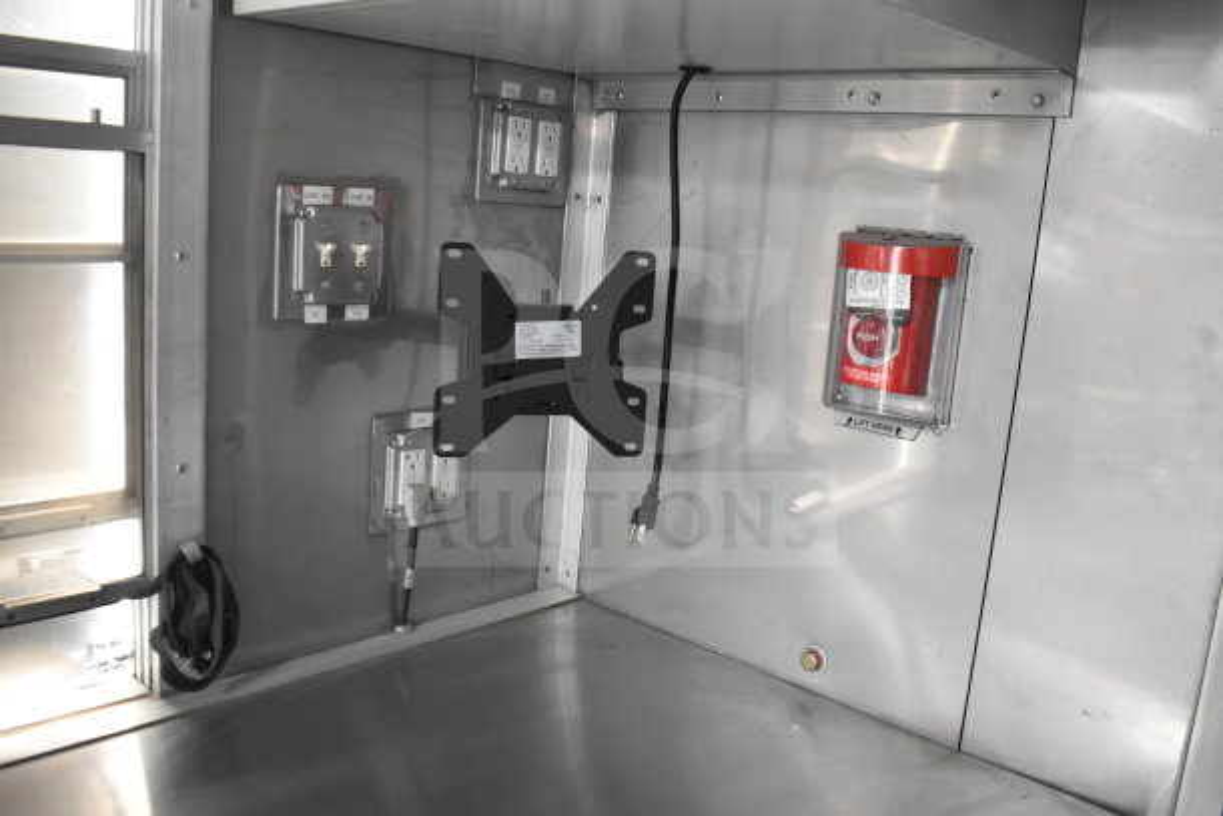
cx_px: 612
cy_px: 408
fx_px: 1121
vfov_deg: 40.0
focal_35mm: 33
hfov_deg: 57.2
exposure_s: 1/30
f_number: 3.8
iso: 2500
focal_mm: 22
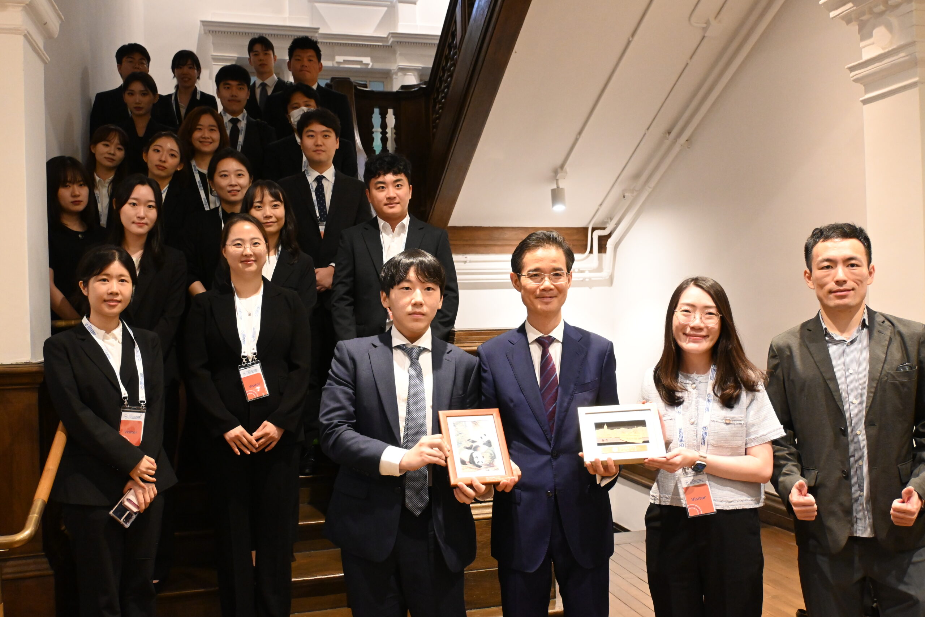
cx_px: 462
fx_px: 848
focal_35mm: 33
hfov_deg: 57.2
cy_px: 308
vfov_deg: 40.0
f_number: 4
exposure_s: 1/80
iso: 3200
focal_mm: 22
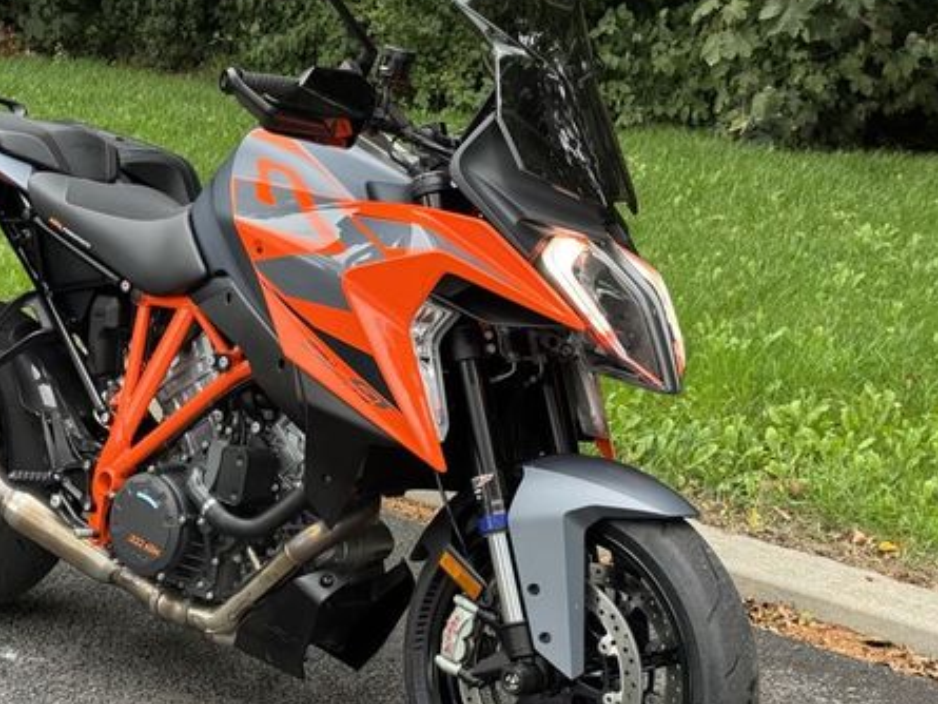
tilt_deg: -15.6
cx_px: 318
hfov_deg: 28.0
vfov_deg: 21.3
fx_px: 1870
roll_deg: -0.8
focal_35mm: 69
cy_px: 407
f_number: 1.78
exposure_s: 1/121
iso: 80
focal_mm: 6.76
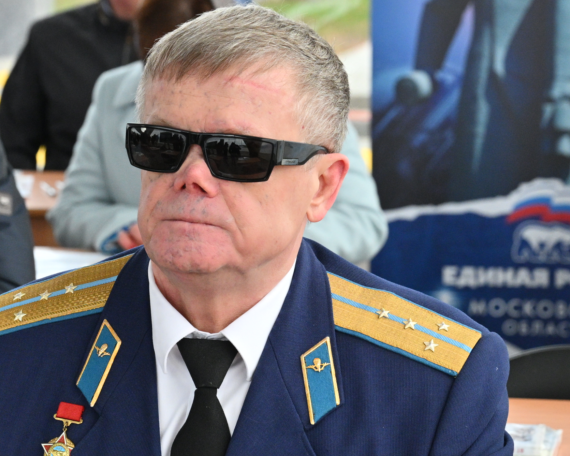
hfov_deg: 12.0
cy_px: 345
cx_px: 52
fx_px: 2699
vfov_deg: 9.6
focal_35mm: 160
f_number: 5.6
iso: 1250
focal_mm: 69
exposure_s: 1/1600
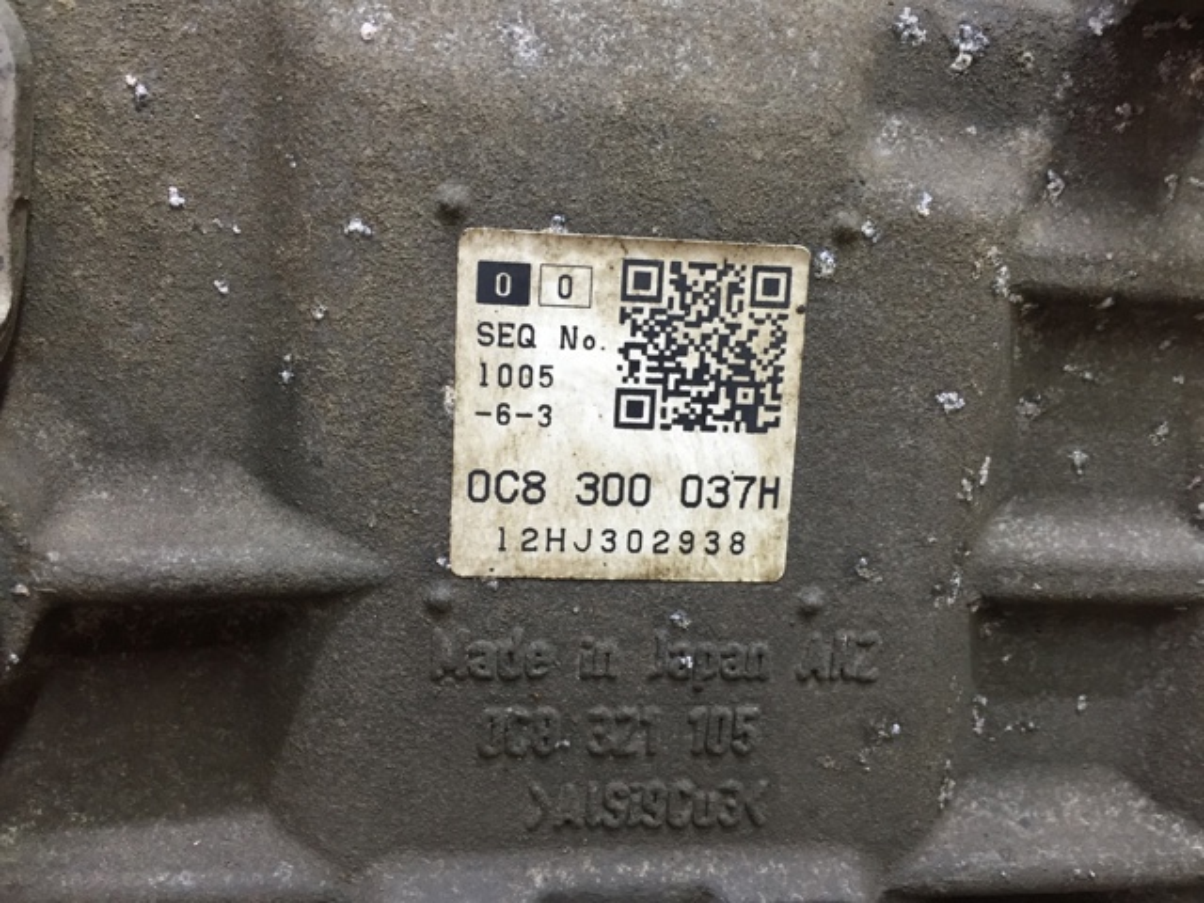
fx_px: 1009
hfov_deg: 61.7
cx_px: 602
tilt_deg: -14.2
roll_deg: -1.2
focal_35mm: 29
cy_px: 452
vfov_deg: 48.2
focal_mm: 4.15
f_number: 2.2
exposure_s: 1/33
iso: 125
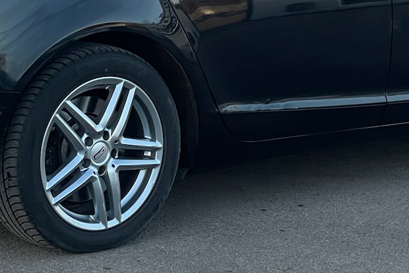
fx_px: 1920
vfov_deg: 8.1
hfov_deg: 12.2
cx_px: 159
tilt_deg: -5.9
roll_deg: -0.5
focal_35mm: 169
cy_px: -29
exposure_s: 1/99
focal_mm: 6
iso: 40
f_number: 2
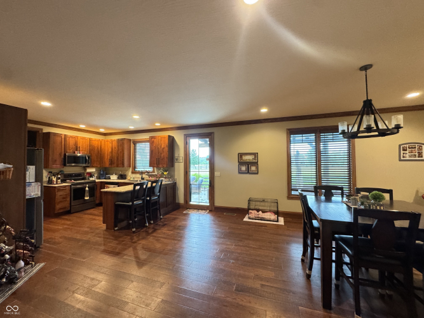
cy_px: 159
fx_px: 171
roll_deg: +1.7
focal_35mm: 14
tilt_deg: +1.6
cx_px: 212
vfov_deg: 85.7
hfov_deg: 102.1
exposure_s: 1/60
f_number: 2.2
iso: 500
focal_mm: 2.22
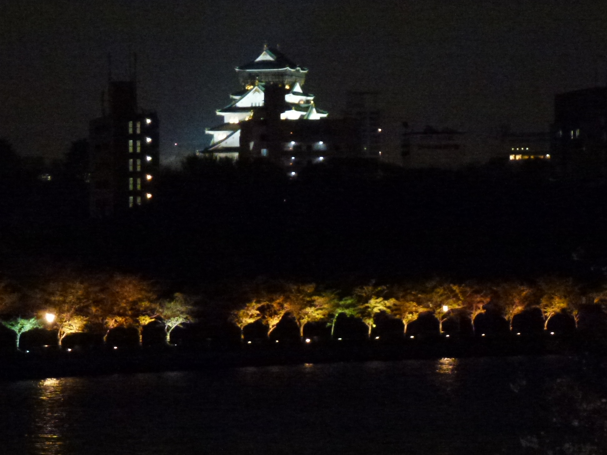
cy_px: 226
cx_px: 327
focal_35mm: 196
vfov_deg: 7.6
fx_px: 3437
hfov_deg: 10.1
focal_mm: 23.4
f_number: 5.2
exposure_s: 1/8
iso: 1600
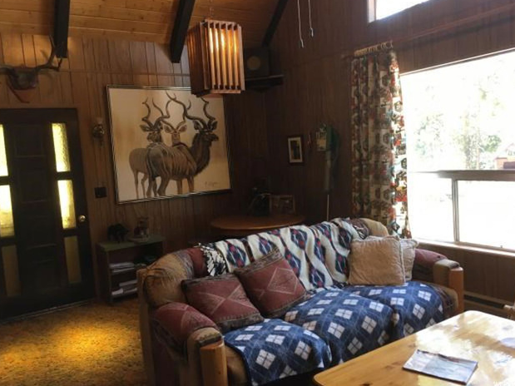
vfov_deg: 46.8
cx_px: 254
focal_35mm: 30
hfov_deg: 60.0
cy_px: 188
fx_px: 446
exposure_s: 1/30
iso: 40
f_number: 2.2
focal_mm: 4.15
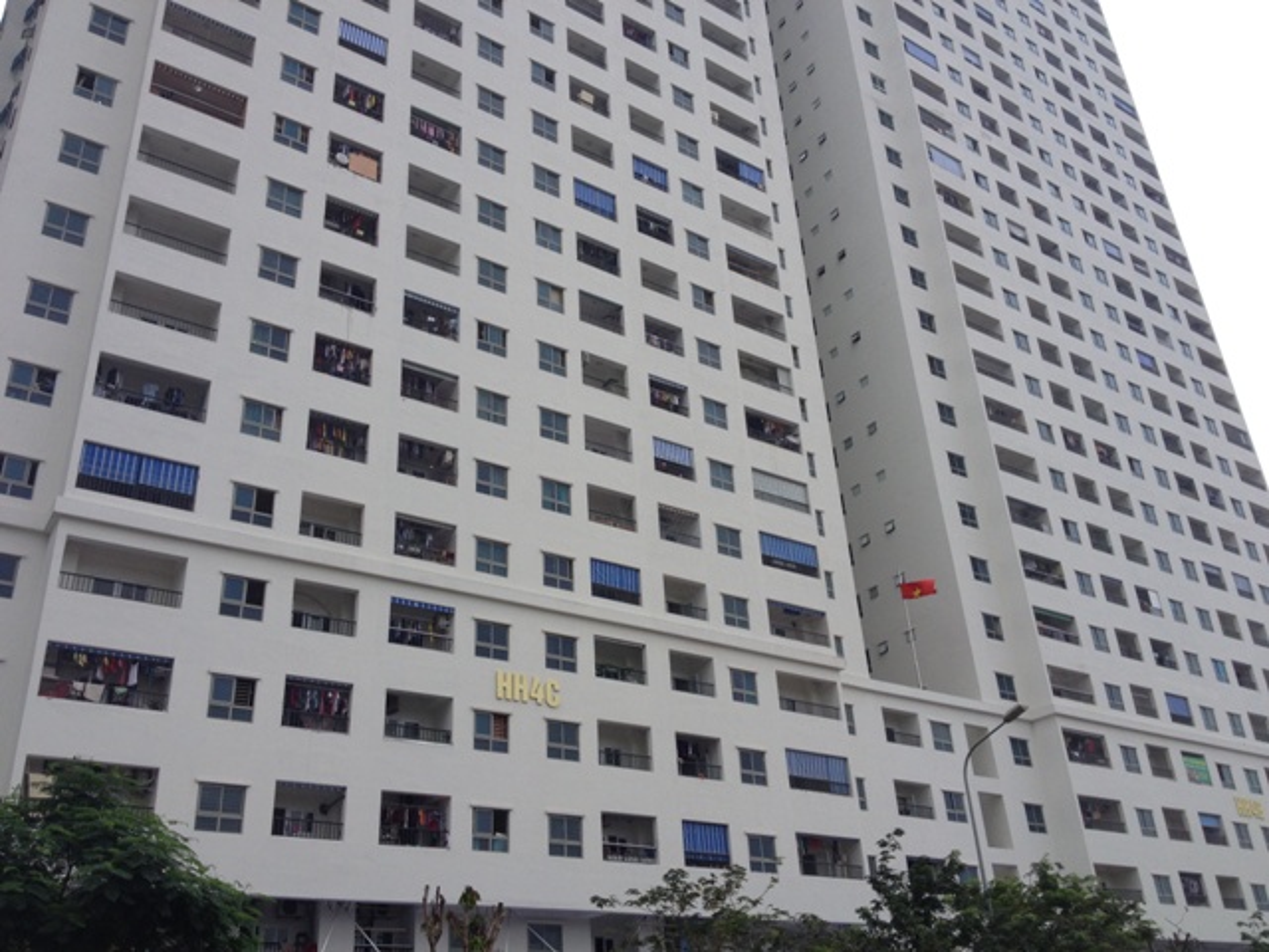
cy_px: 476
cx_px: 634
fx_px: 1283
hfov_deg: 52.6
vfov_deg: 40.7
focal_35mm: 35
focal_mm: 4.28
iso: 50
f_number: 2.4
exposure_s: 1/690
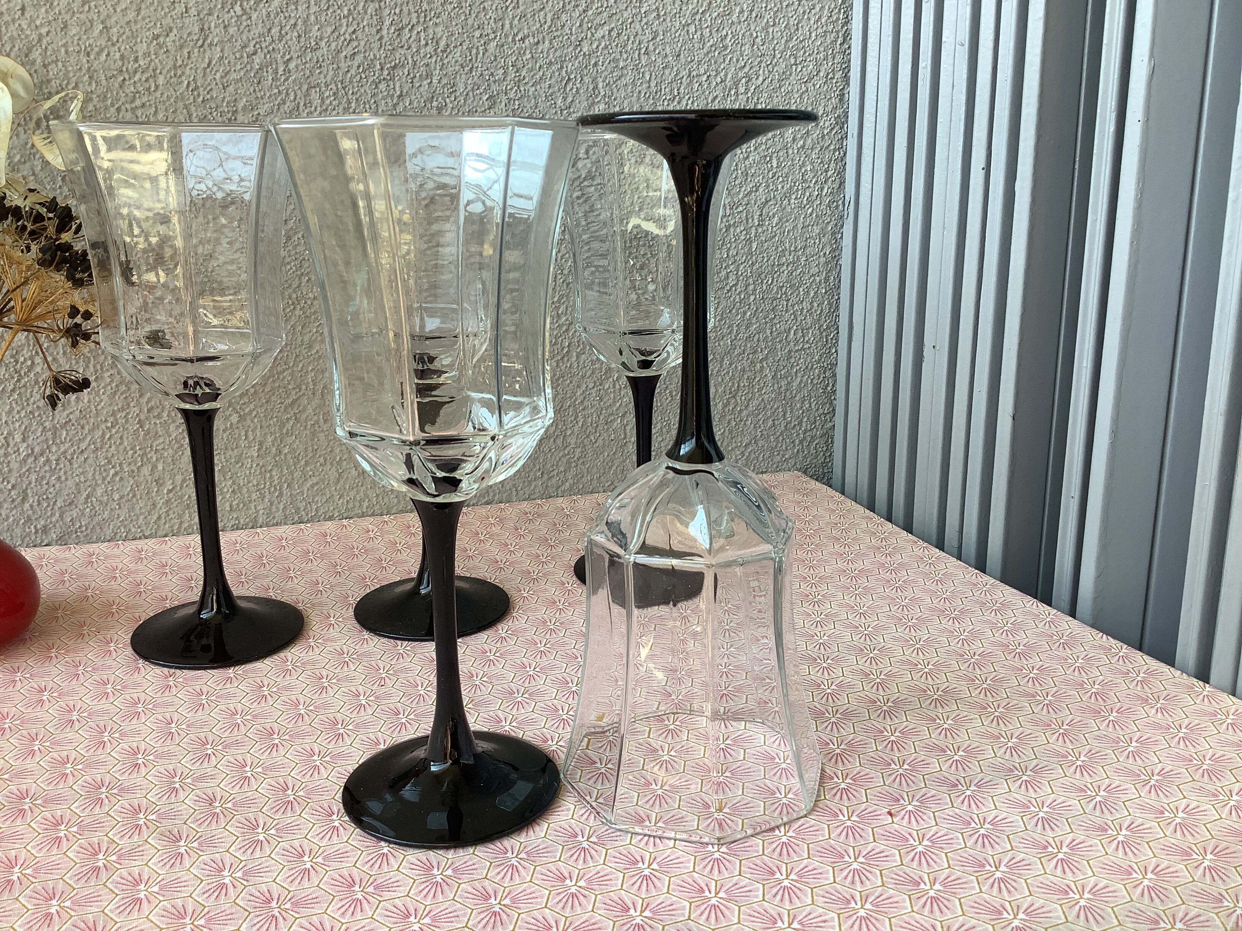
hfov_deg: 58.4
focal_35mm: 31
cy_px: 466
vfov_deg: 45.4
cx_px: 621
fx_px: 1112
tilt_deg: -14.8
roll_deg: +0.4
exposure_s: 1/120
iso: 32
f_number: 2.4
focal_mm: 3.3
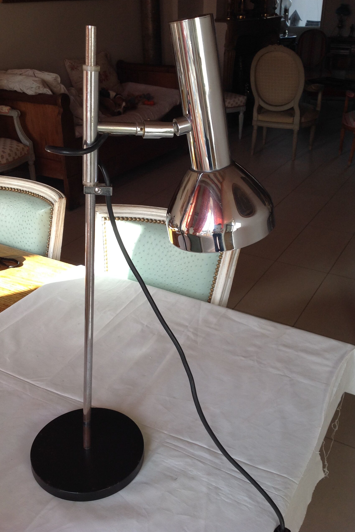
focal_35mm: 37
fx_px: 547
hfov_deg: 35.9
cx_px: 162
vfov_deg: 51.9
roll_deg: +2.4
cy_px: 265
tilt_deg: -27.0
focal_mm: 4.28
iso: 64
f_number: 2.4
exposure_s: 1/120
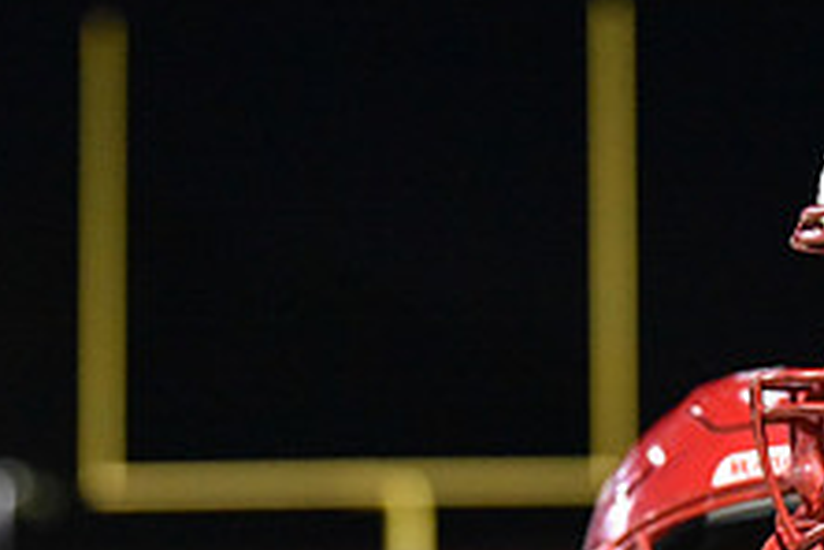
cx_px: 787
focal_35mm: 235
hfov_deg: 8.7
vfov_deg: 5.8
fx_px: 5378
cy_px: 266
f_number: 2.8
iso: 12800
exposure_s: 1/640
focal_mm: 90
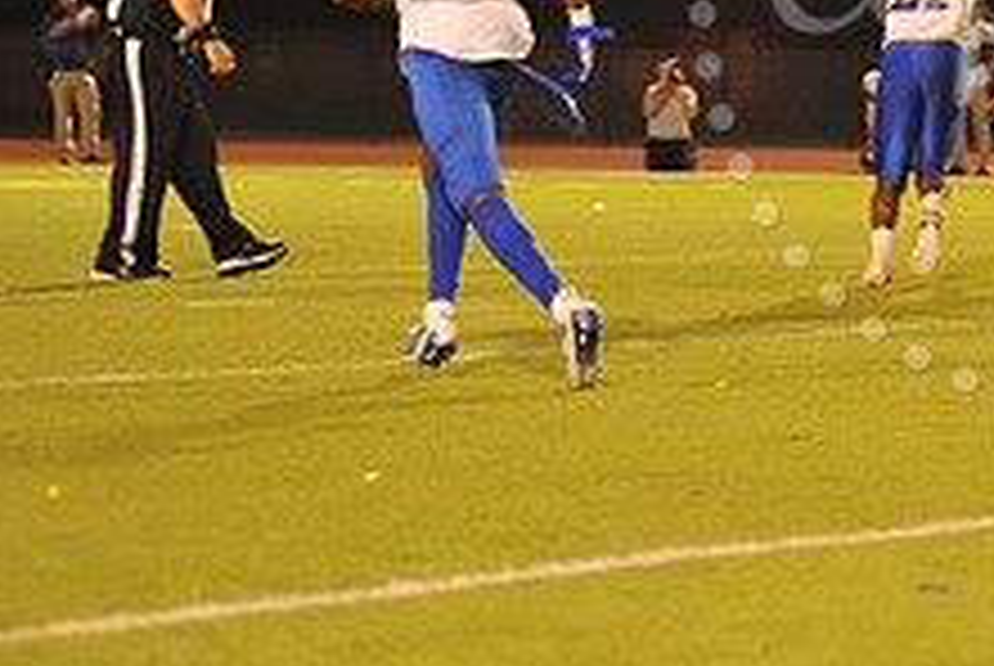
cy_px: -14
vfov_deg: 5.7
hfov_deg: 8.5
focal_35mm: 241
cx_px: 1120
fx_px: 6663
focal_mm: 92
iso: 2000
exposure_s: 1/250
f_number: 2.8
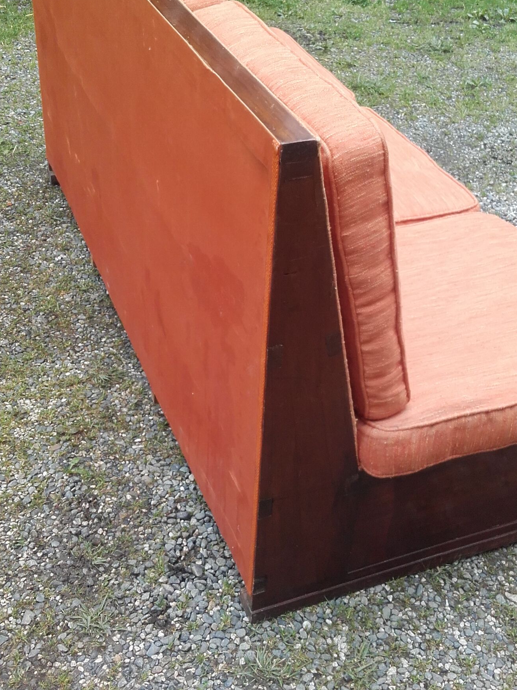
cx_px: 298
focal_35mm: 46
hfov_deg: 31.5
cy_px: 298
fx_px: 916
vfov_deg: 41.2
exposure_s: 1/121
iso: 50
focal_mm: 3.3
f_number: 2.2
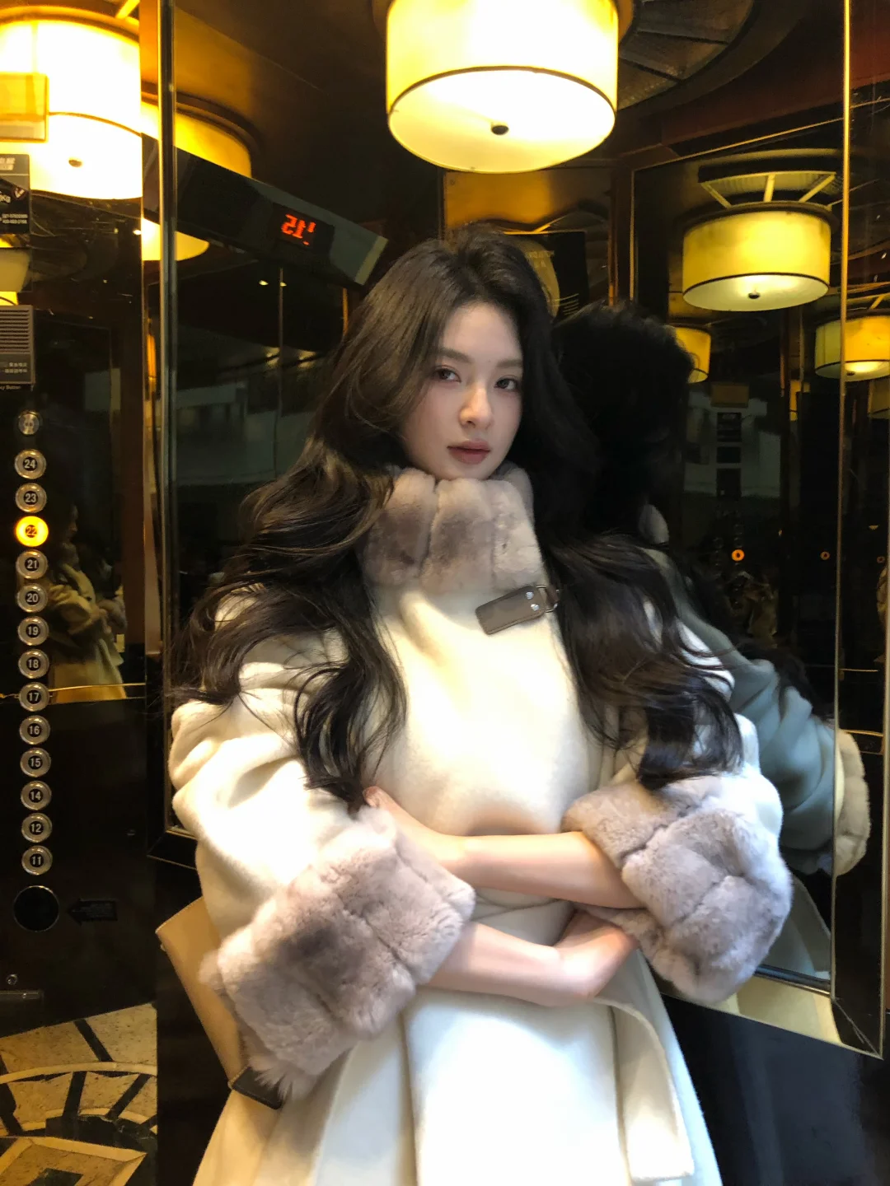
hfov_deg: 49.7
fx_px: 960
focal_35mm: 28
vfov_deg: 63.4
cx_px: 445
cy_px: 593
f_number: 1.8
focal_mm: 3.99
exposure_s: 1/9
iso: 100
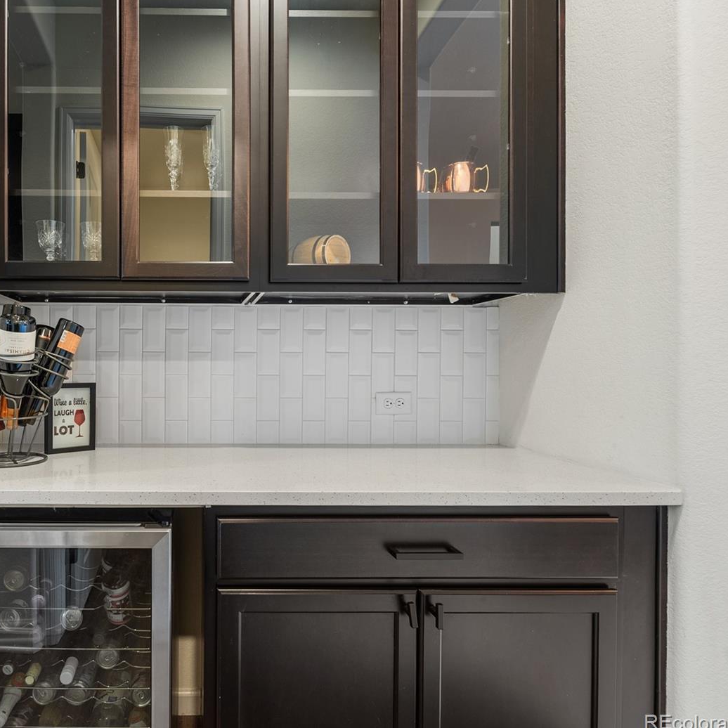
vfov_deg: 72.1
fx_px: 500
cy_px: 362
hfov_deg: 68.2
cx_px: 196
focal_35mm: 21
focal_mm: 16
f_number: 8
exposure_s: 2
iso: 200
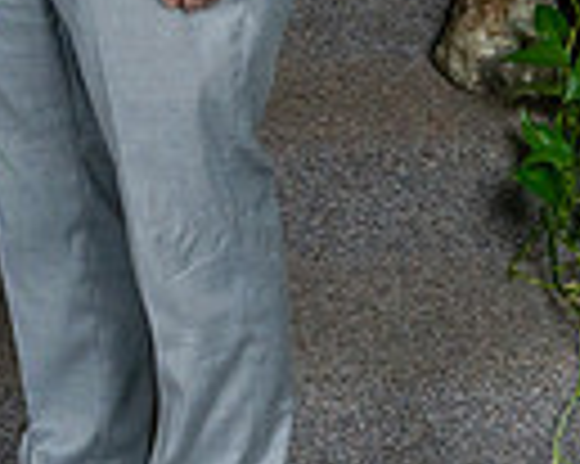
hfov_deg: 10.8
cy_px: -493
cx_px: -563
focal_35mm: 164
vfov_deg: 8.8
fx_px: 2813
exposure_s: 1/200
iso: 400
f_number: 8
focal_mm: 29.5
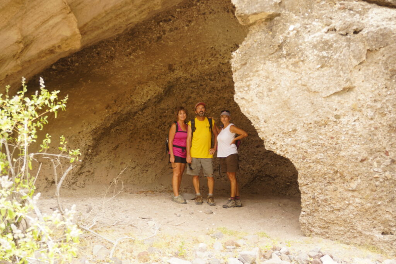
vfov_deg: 30.9
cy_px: 132
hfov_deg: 45.0
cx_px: 198
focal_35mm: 44
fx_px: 479
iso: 100
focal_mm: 29
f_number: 5.6
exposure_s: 1/80
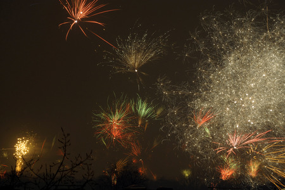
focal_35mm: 210
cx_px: 142
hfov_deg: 9.8
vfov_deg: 6.5
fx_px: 1662
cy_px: 95
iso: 500
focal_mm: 210
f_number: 18
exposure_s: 30
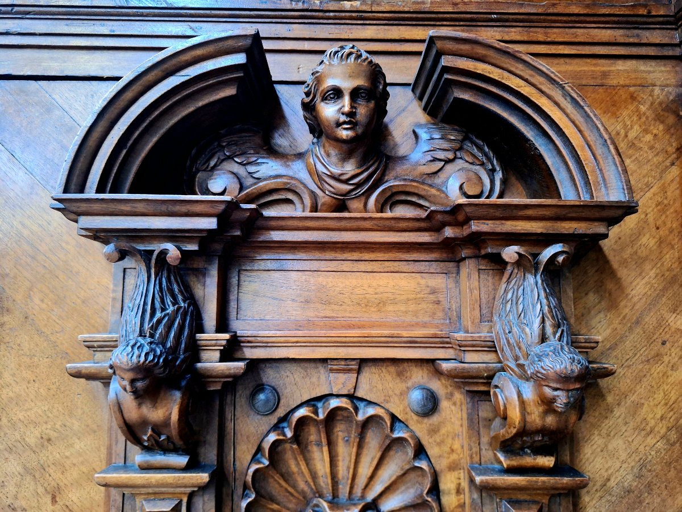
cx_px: 341
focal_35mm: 23
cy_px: 256
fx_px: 453
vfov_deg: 58.9
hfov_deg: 73.9
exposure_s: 1/20
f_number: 1.8
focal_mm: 5.54
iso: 800
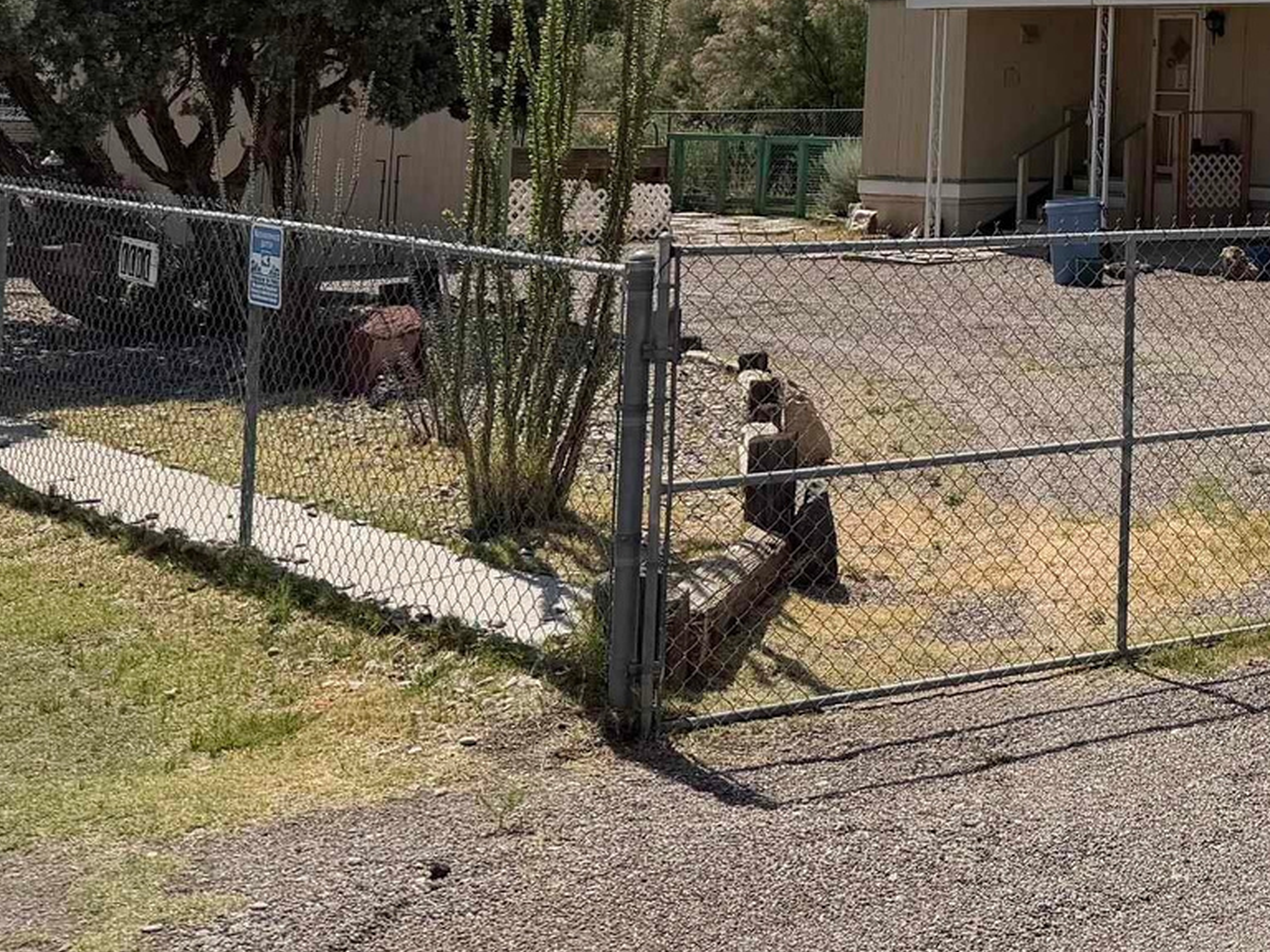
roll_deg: -1.1
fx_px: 2348
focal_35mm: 64
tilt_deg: +4.9
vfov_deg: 21.6
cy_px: -124
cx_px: 1549
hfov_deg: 26.6
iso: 80
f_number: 1.78
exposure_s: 1/6711
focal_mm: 6.76
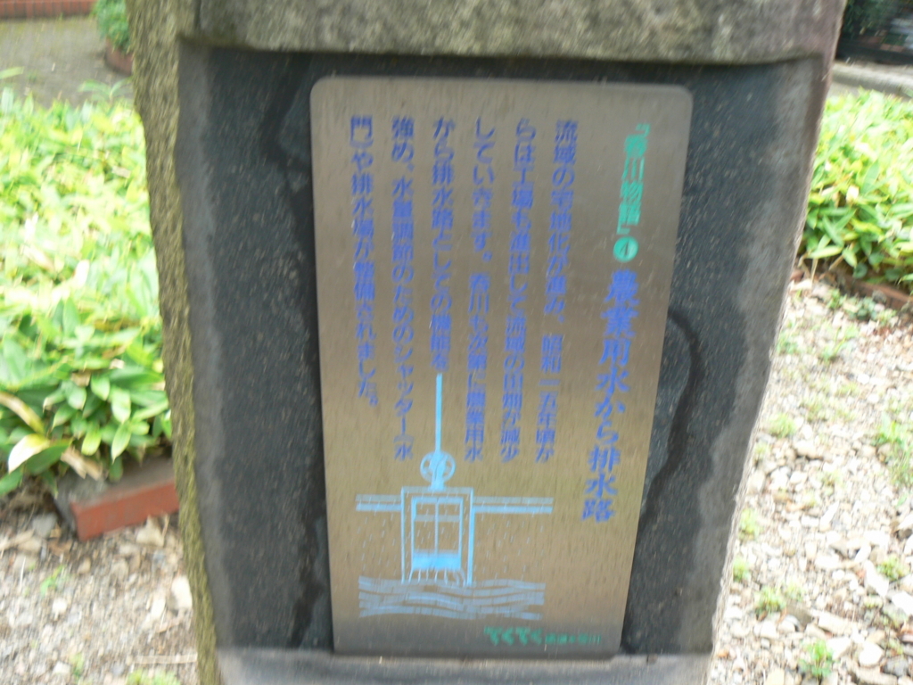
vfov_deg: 39.7
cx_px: 456
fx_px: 950
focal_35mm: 36
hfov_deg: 51.4
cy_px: 342
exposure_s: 1/60
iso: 80
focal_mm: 6
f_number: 4
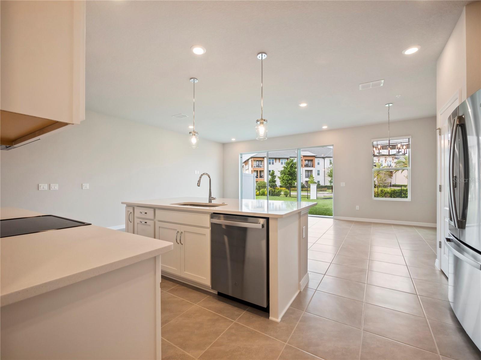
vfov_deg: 85.6
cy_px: 180
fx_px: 194
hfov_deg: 102.1
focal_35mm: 14
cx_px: 240
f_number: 4
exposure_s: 1/60
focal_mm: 7
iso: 320
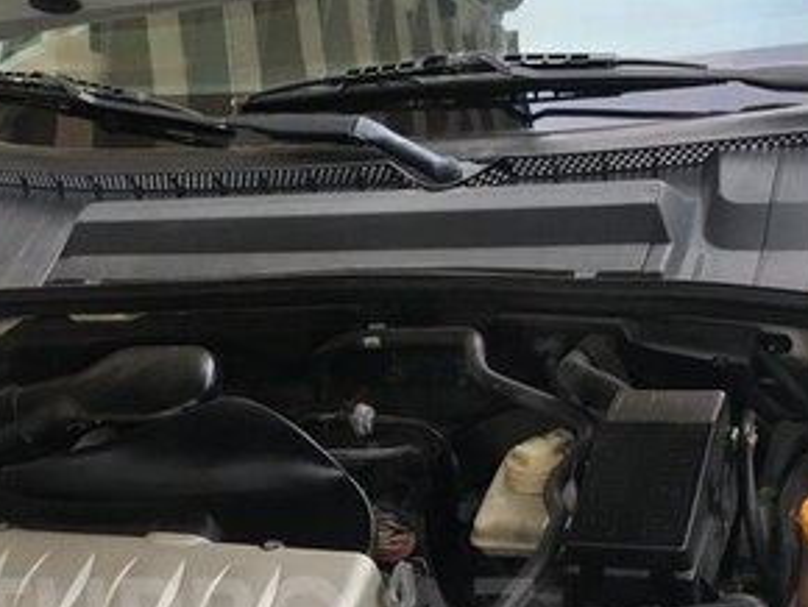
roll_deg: +15.8
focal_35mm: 66
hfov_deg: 29.1
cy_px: 620
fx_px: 1542
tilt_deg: -35.6
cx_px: 251
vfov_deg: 21.4
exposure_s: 1/33
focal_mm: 4.15
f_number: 2.2
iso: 25
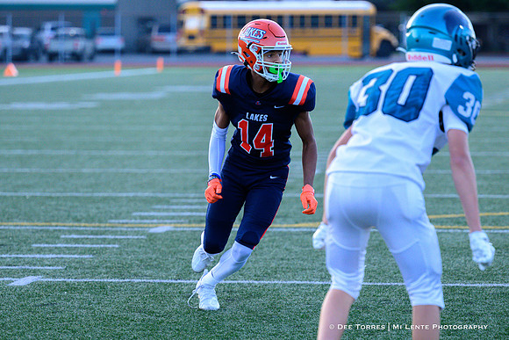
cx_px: 259
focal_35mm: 204
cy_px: 198
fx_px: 2886
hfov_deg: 10.1
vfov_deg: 6.7
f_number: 4
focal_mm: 175
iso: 3200
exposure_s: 1/1600
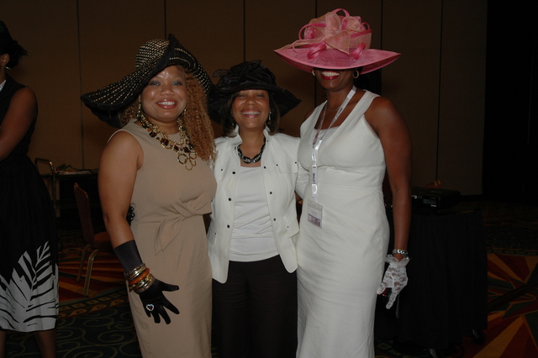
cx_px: 269
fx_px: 605
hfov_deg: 47.9
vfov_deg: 33.0
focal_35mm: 40
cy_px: 179
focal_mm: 27
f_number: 4
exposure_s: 1/60
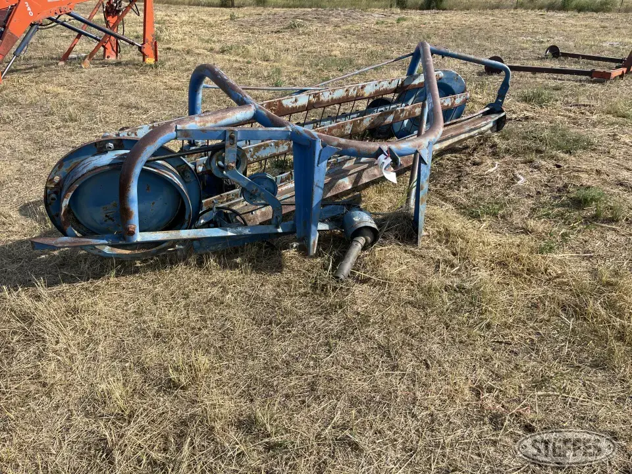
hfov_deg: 67.3
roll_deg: +0.2
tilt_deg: -27.7
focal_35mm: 26
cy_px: 237
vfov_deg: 53.1
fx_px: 475
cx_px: 316
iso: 32
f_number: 1.6
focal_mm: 5.1
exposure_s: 1/2203
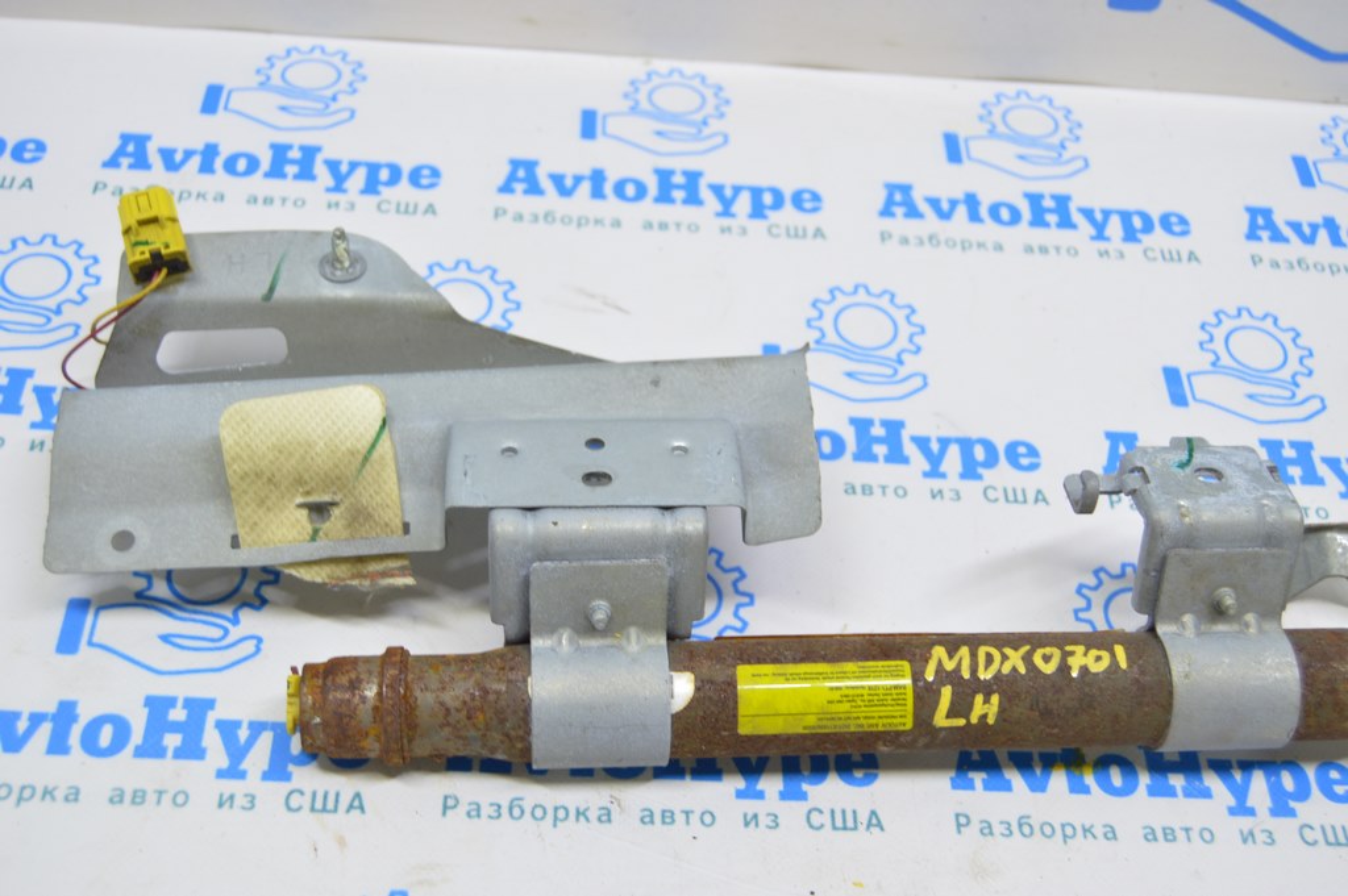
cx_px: 674
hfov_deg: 43.6
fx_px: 1684
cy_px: 448
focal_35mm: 45
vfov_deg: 29.8
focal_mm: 30
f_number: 5.6
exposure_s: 1/20
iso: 400
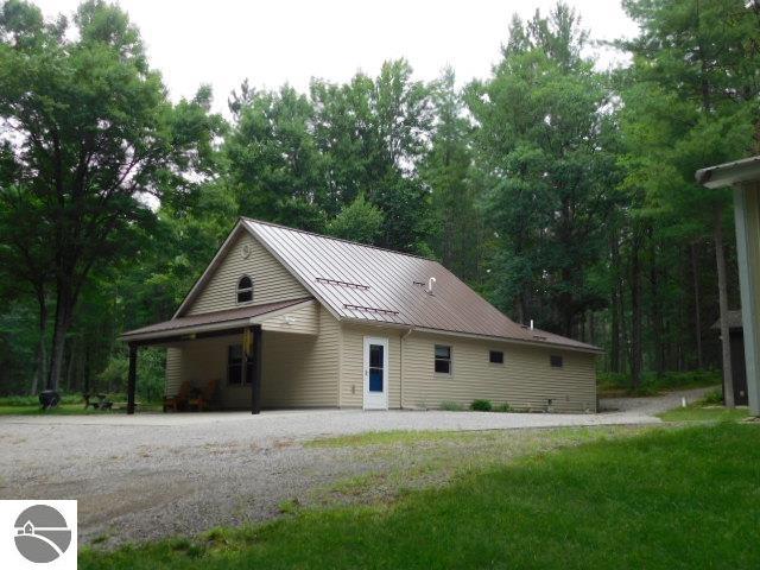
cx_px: 380
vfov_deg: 39.7
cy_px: 285
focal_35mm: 36
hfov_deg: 51.4
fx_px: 790
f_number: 3.5
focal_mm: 6.3
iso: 125
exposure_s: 1/320
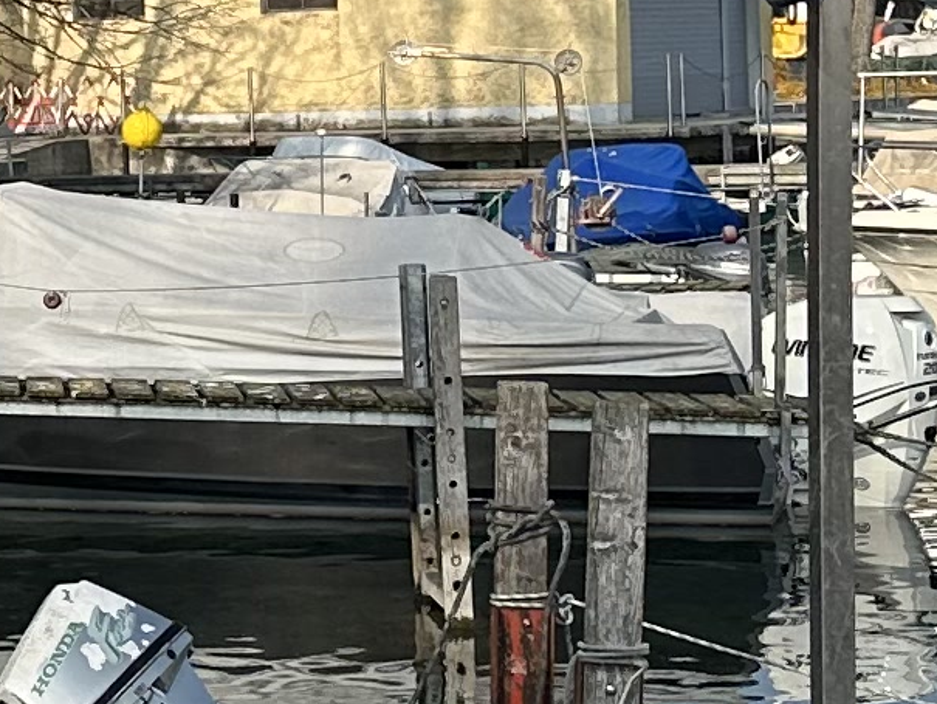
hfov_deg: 11.3
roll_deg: +2.1
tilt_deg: -1.5
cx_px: -838
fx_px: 4332
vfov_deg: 9.2
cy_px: 88
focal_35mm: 160
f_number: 1.78
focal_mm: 6.86
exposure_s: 1/3058
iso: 80
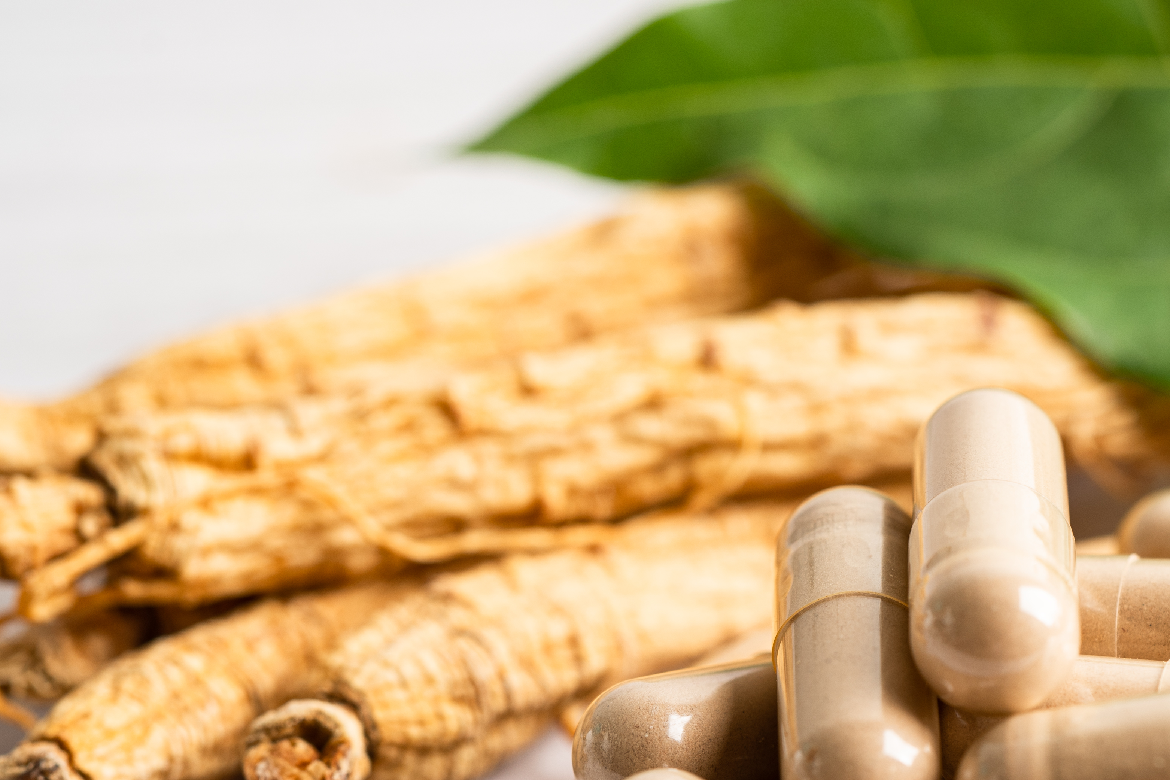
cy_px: 528
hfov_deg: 21.2
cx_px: 750
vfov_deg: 14.2
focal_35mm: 96
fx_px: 3120
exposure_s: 1/80
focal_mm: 50
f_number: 5.6
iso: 100
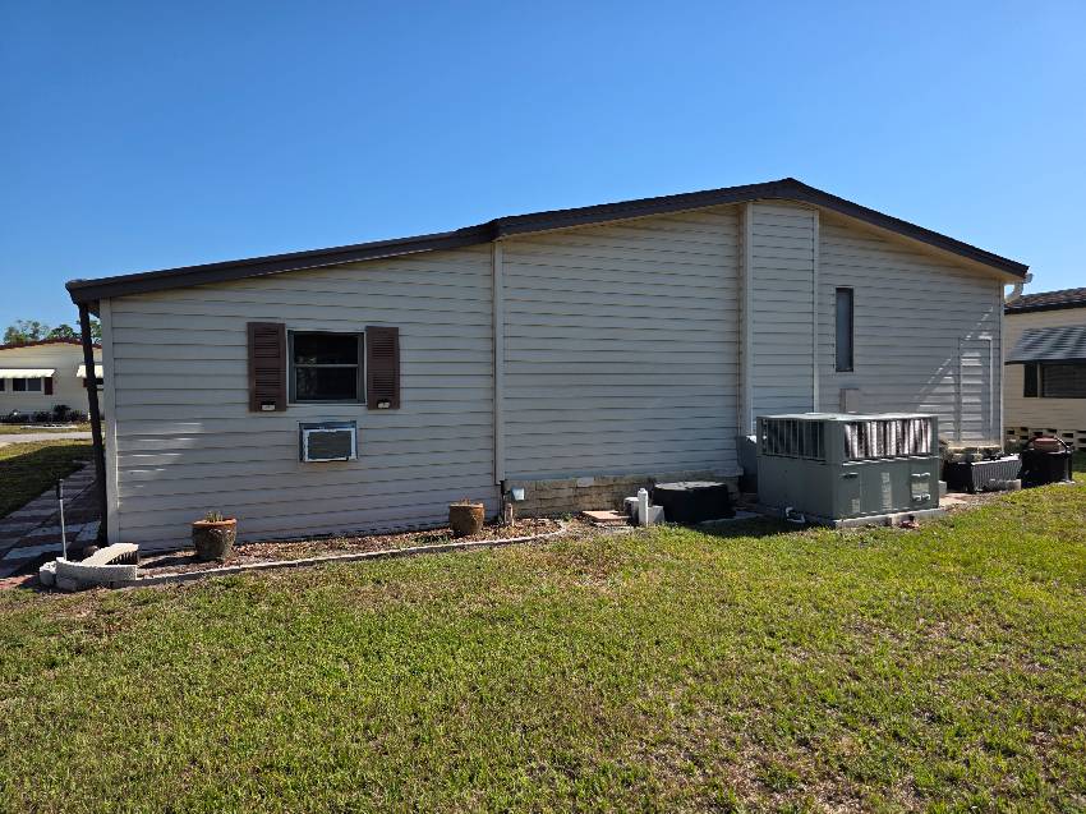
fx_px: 721
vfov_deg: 58.9
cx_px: 543
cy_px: 407
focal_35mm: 23
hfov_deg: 73.9
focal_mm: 6.3
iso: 80
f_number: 1.7
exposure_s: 1/5958
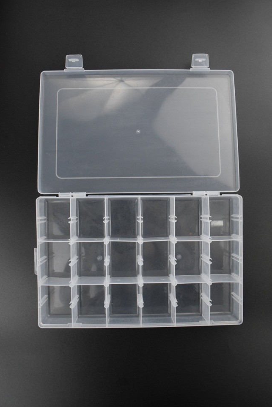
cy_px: 203
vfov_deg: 65.5
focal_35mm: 28
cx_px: 132
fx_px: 317
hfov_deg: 46.4
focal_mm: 18
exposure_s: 1/1600
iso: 3200
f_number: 5.6
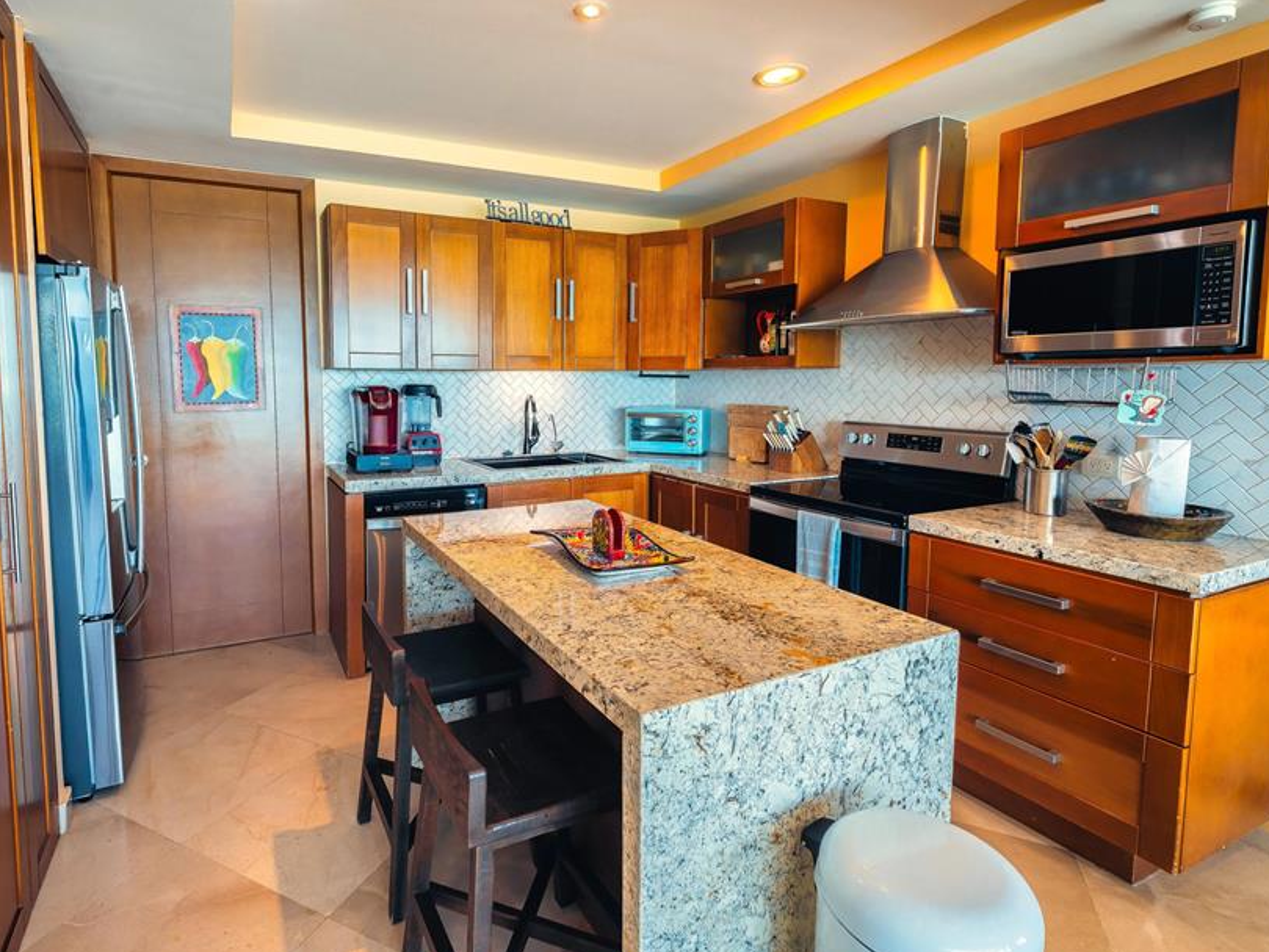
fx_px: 623
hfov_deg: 90.3
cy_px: 431
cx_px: 537
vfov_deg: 74.6
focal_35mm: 17
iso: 200
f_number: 6.7
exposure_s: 1/10
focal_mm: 14
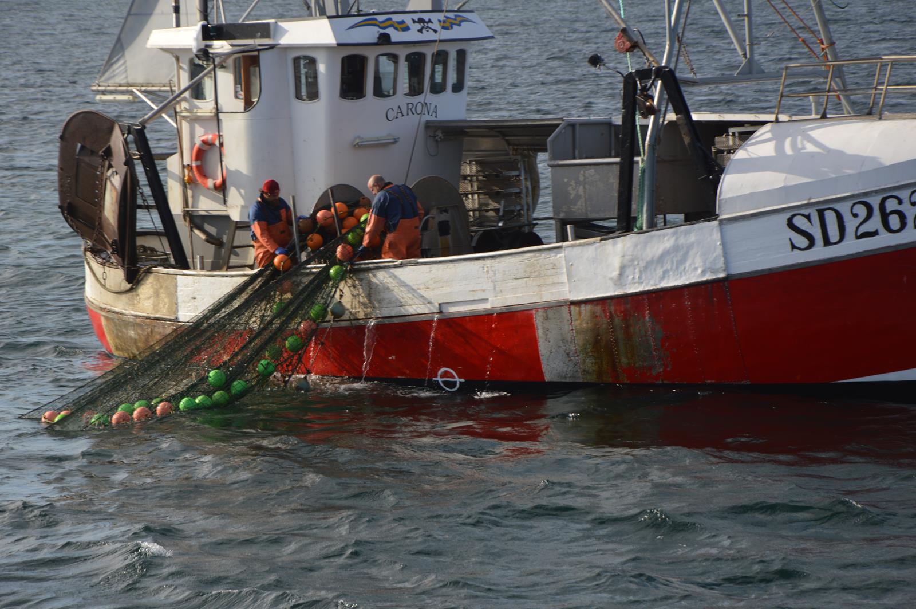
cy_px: 304
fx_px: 4003
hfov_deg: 13.1
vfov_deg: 8.7
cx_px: 458
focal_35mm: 158
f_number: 7.1
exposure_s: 1/200
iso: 100
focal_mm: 105
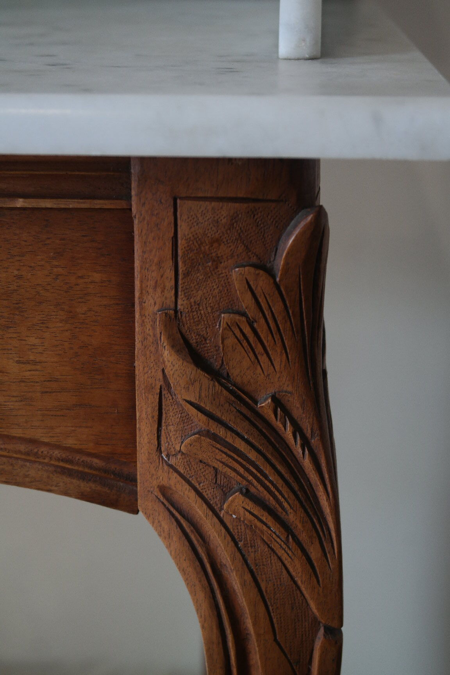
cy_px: 338
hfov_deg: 19.7
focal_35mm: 69
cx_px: 225
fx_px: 1294
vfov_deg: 29.2
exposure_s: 1/30
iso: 400
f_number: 5.6
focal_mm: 45
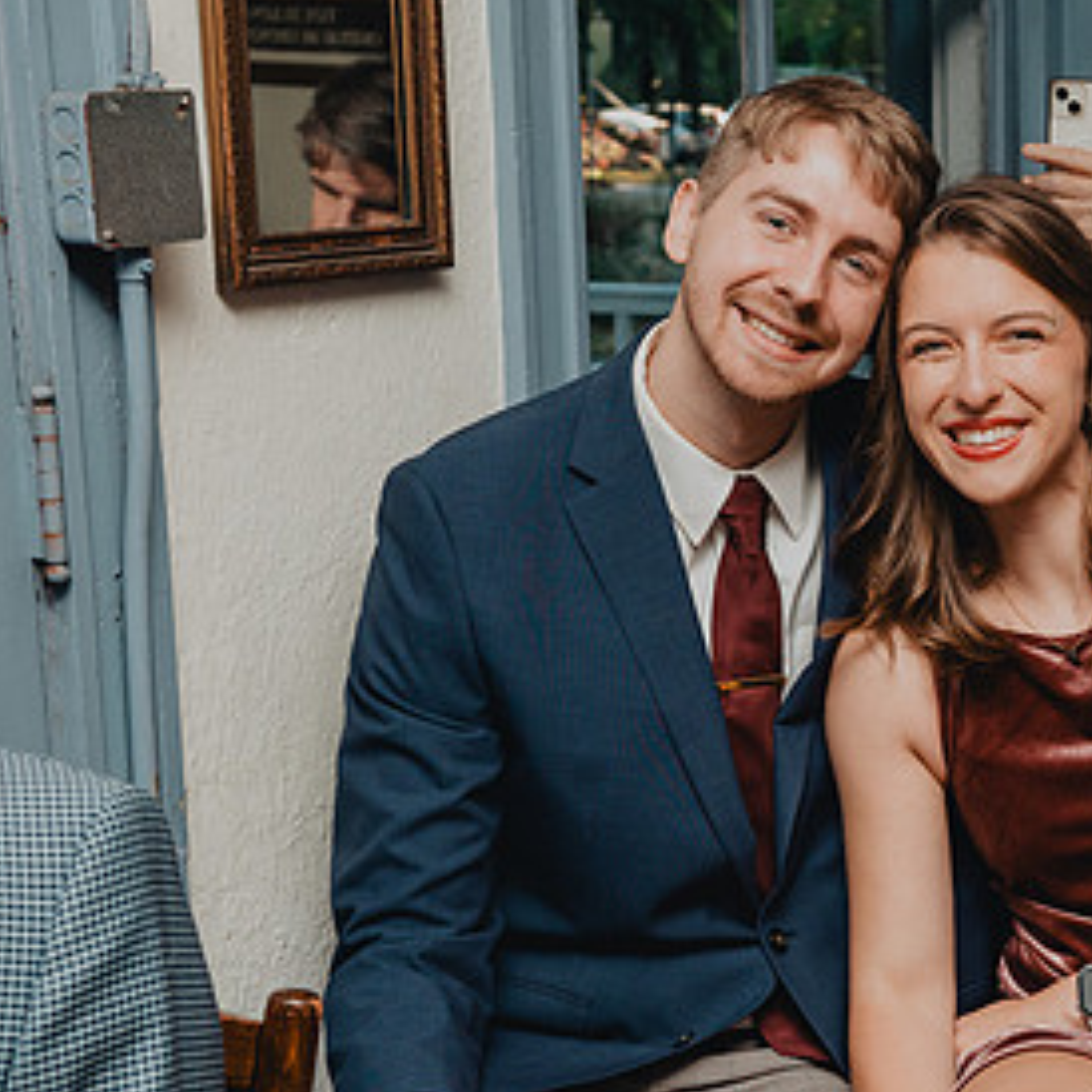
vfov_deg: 20.4
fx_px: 3034
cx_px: 996
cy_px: 626
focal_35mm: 85
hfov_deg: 20.0
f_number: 6.3
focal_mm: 46
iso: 1000
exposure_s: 1/200
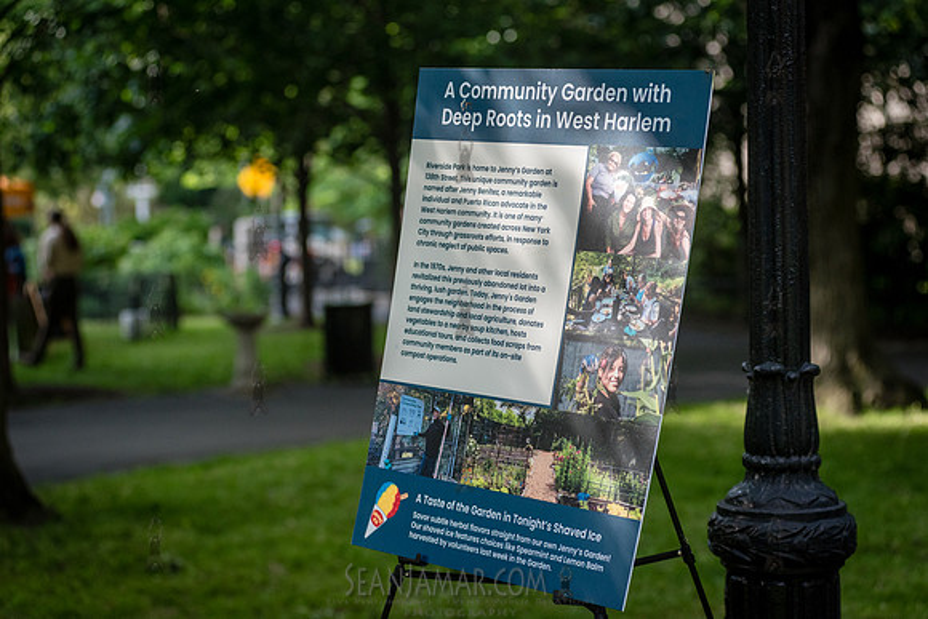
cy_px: 310
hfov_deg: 25.4
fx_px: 2063
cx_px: 464
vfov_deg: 17.1
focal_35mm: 80
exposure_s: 1/2500
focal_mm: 80
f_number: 4
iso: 1000
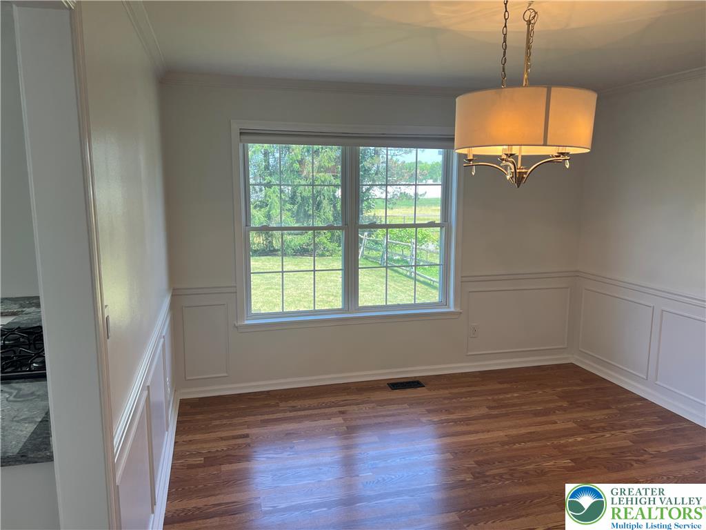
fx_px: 530
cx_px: 353
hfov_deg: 67.3
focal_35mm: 26
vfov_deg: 53.1
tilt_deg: -9.7
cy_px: 265
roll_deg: +0.1
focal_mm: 5.7
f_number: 1.5
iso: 40
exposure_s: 1/178
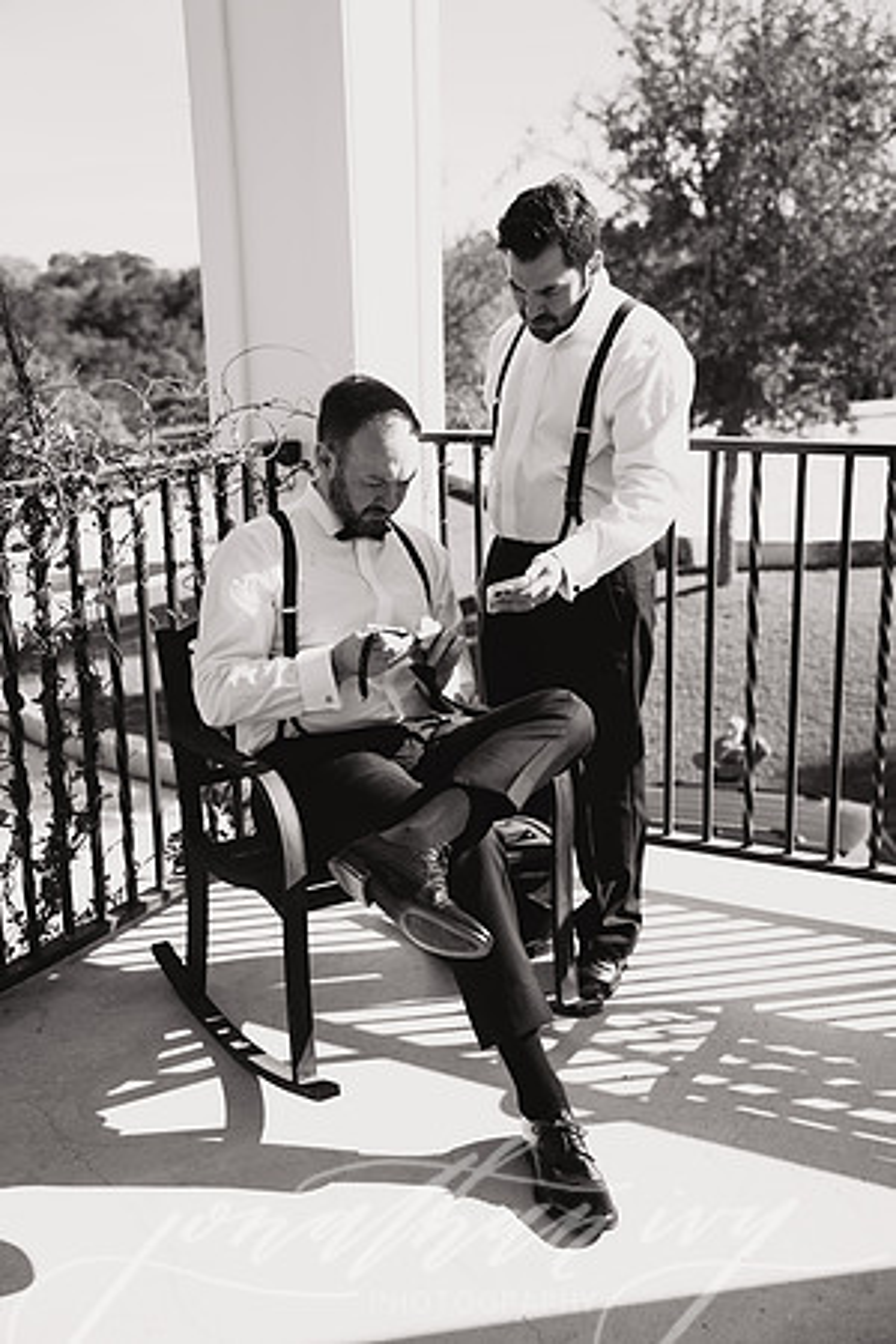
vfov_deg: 49.1
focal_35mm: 39
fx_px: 1471
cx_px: 448
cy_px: 672
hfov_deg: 33.9
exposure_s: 1/160
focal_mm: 39.4
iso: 50
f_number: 3.5
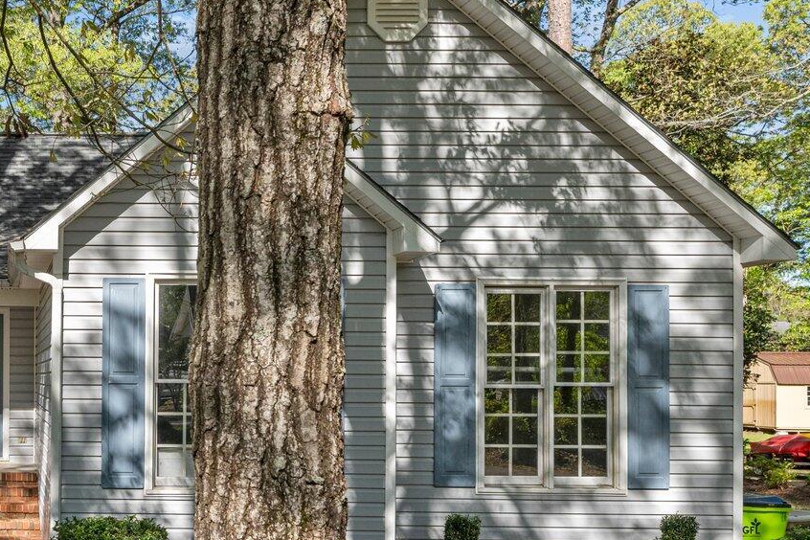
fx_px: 1035
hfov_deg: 38.0
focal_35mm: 46
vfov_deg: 29.0
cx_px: -4
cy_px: 360
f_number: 8
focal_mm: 19
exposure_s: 1/640
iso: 400
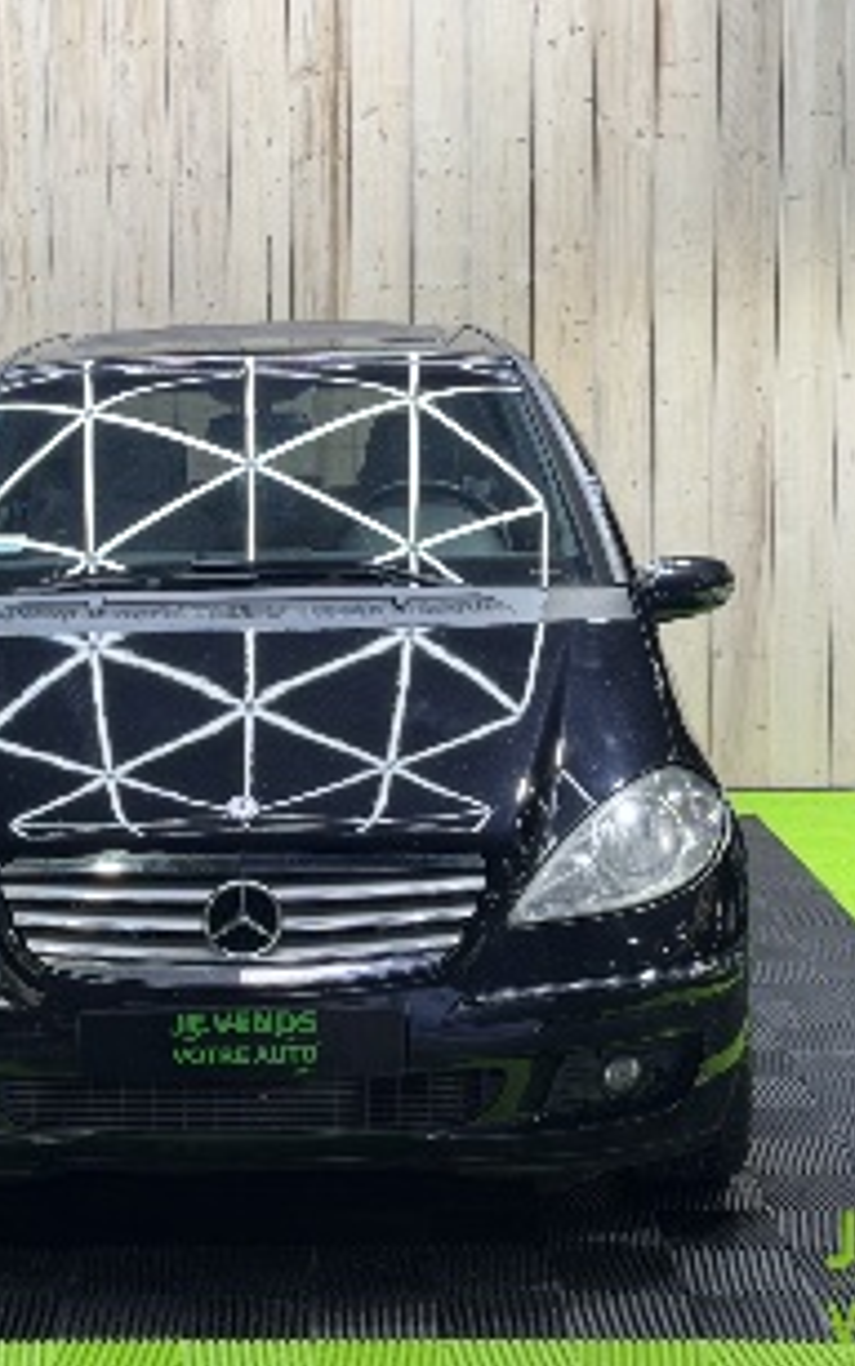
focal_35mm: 69
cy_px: 685
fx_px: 2571
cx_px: 245
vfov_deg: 29.8
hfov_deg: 18.8
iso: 50
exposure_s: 1/100
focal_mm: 6.76
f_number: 1.78
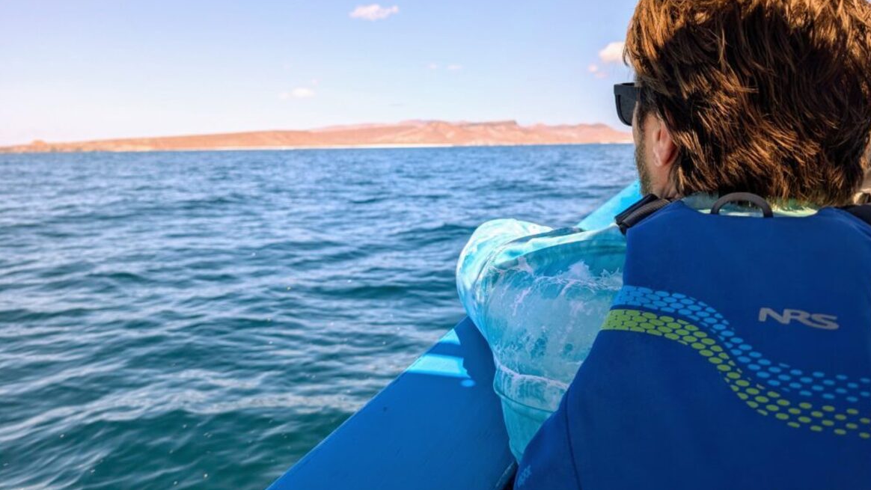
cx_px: 448
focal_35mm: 27
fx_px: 624
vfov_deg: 42.7
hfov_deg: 69.8
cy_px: 192
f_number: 1.68
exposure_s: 1/8333
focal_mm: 6.9
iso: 20
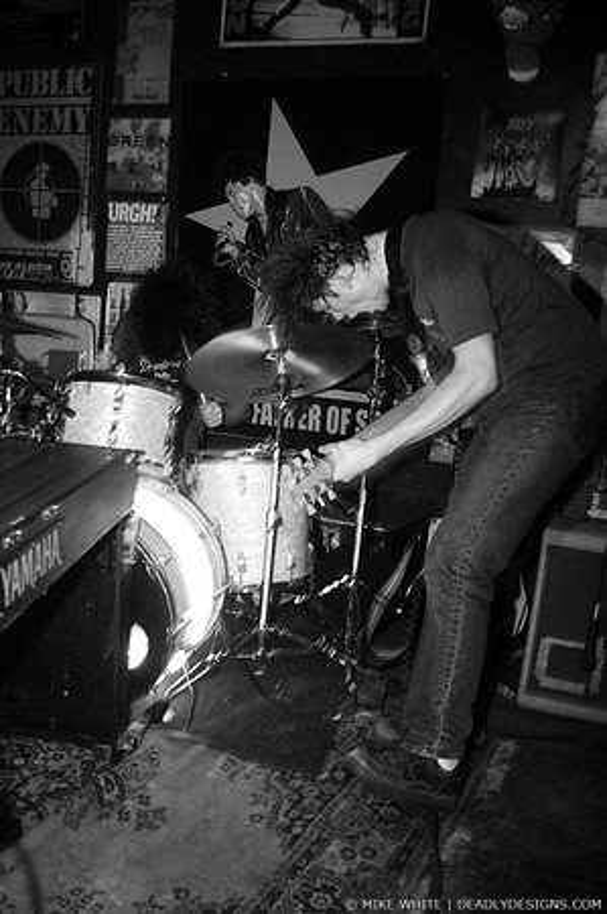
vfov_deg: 62.0
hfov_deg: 43.5
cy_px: 457
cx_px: 304
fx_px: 760
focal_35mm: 30
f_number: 2.8
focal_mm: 20
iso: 800
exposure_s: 1/40
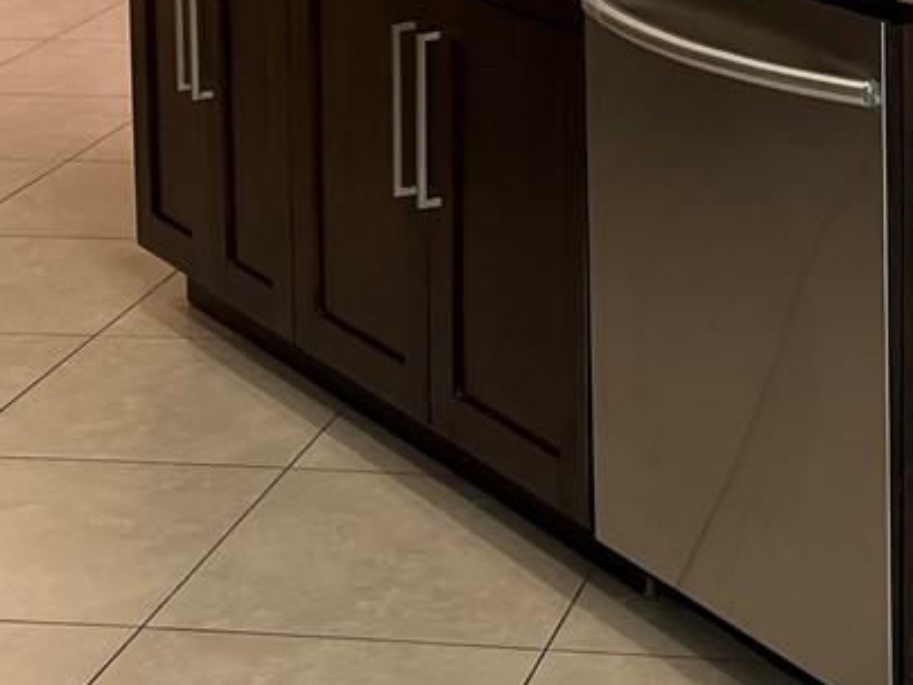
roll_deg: +0.0
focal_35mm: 103
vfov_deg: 13.5
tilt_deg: -5.7
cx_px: 933
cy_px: -339
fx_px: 2717
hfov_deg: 18.5
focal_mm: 5.1
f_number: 1.6
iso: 100
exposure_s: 1/120
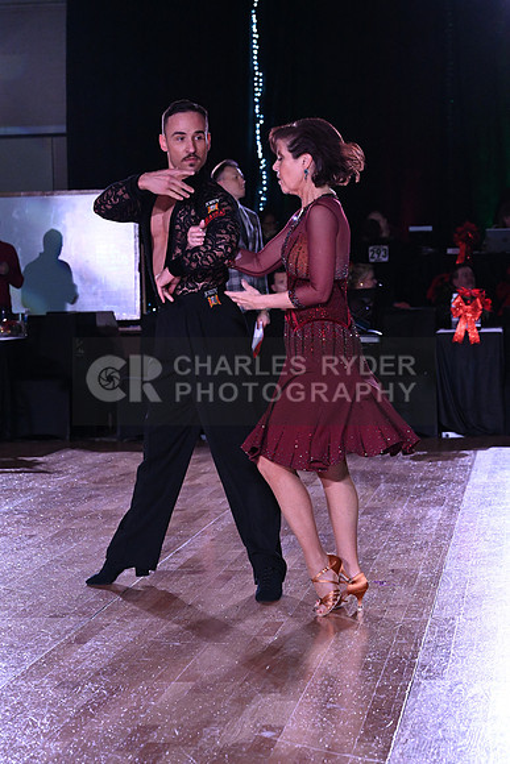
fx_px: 1975
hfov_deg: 14.7
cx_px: 255
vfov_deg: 21.9
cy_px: 382
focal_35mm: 93
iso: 5000
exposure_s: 1/320
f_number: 7.1
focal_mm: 93
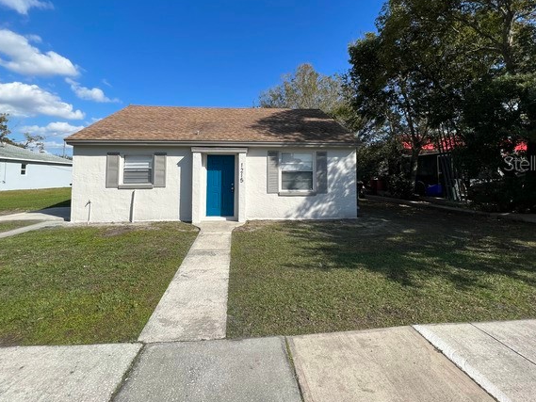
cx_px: 263
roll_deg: -0.1
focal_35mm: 16
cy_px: 163
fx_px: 248
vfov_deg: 77.3
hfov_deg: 94.5
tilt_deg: +4.0
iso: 32
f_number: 1.8
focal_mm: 1.57
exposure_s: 1/1980
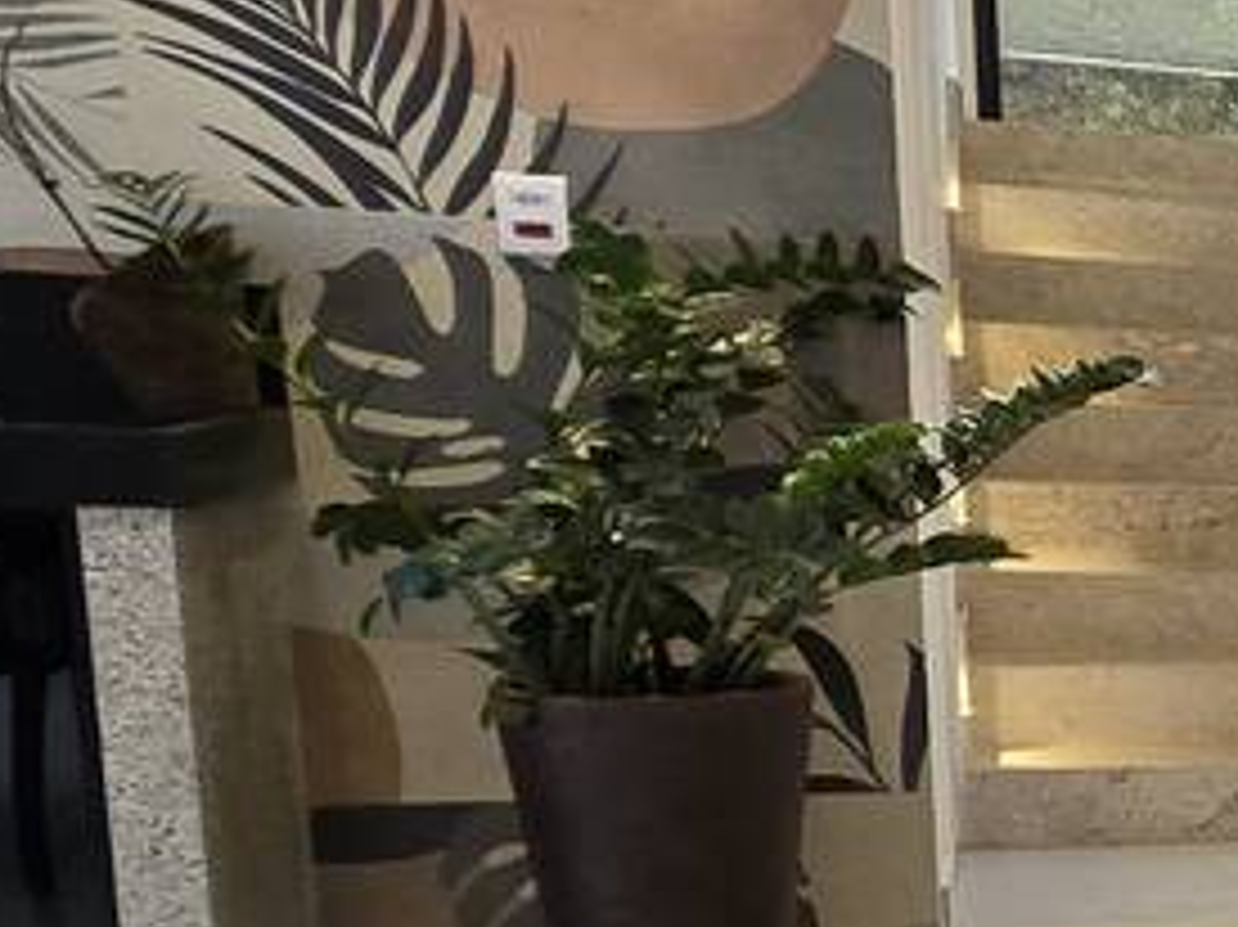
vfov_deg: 21.1
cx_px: 2850
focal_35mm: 68
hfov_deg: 16.0
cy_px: 837
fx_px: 2431
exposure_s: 1/60
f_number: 2.2
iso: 64
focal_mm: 2.2
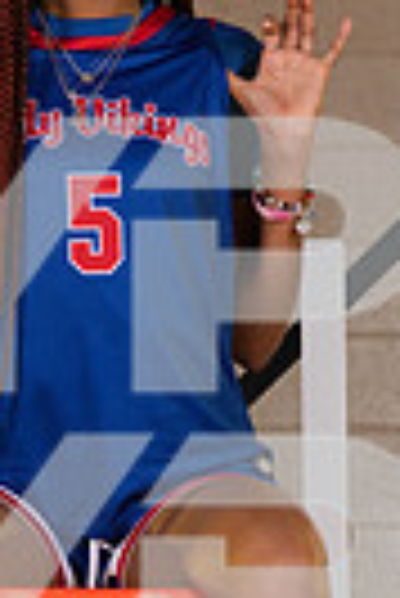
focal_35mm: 237
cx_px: 90
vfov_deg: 8.6
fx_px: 3939
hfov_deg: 5.8
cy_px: 576
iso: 320
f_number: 7.1
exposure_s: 1/320
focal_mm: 70
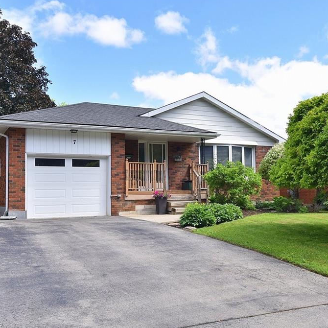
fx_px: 418
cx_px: 201
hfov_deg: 42.6
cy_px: 163
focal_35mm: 39
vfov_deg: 42.8
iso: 500
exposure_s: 1/400
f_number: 10
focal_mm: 30
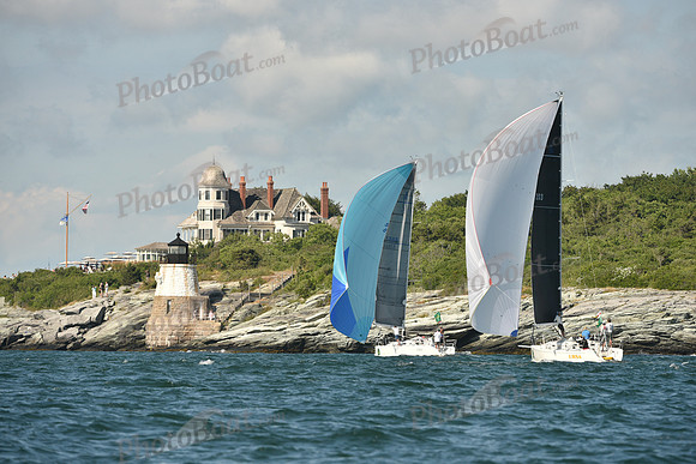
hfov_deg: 6.1
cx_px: 348
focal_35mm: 340
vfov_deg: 4.0
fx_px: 6575
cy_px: 232
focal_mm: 340
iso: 250
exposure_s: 1/1000
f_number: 7.1
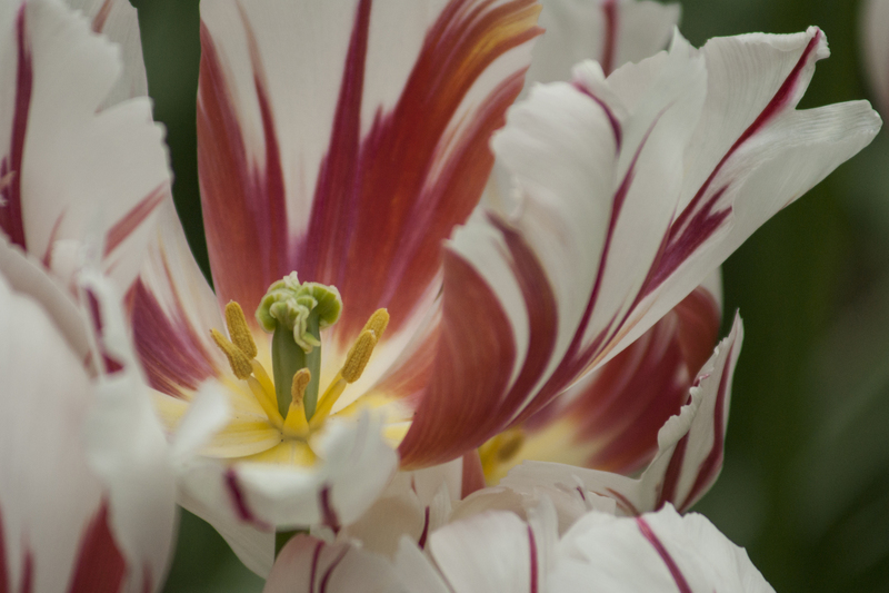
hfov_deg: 4.6
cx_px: 444
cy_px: 296
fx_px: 11109
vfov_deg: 3.1
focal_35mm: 450
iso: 400
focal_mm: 300
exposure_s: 1/320
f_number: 5.6
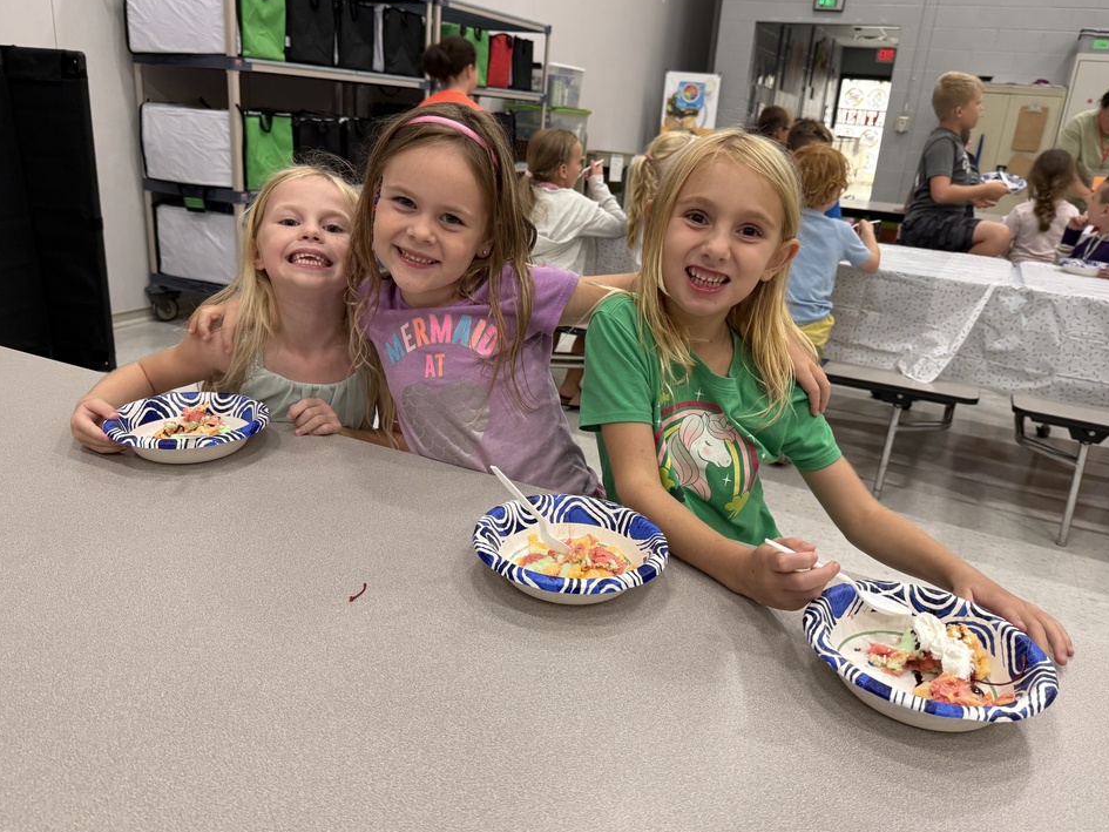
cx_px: 559
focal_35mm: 26
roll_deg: -4.2
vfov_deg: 53.1
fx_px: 833
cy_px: 418
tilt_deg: -18.7
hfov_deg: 67.3
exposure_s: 1/60
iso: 200
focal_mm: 6.76
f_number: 1.78
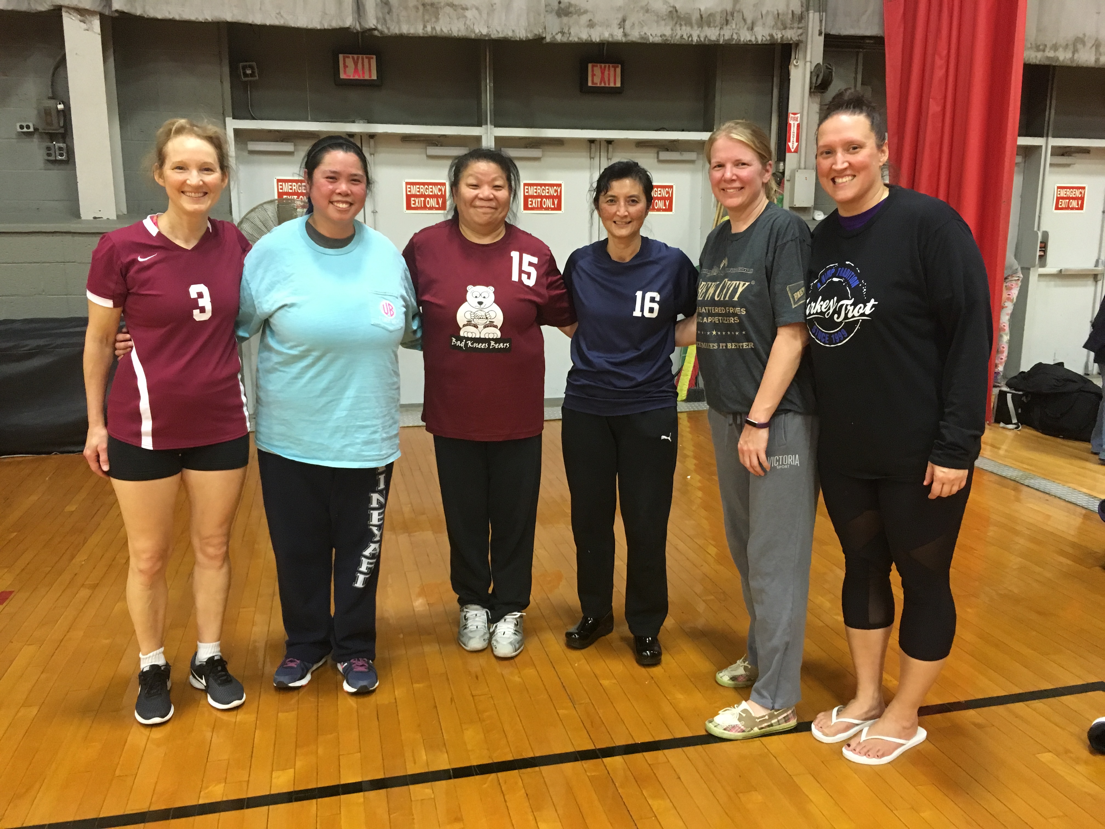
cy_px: 414
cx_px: 552
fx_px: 926
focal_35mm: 29
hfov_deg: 61.7
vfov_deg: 48.2
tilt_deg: -11.5
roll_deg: +0.8
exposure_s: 1/30
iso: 200
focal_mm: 4.15
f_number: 2.2
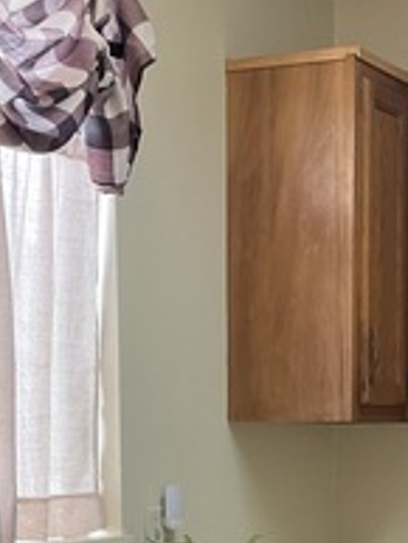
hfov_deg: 14.8
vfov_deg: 19.1
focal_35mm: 100
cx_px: 242
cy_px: 539
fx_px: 1570
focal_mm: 3
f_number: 1.8
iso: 64
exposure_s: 1/60
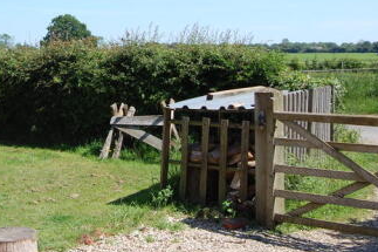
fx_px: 703
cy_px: 33
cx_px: 35
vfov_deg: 20.0
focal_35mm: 67
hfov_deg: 28.9
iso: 200
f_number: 9
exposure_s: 1/320
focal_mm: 22
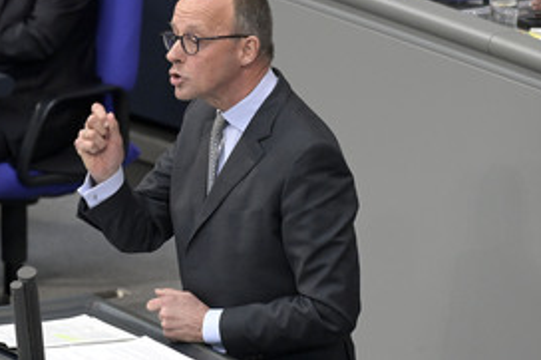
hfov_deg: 3.9
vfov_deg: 2.6
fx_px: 7960
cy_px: 64
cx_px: 168
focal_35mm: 530
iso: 6400
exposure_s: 1/400
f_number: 6.3
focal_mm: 320
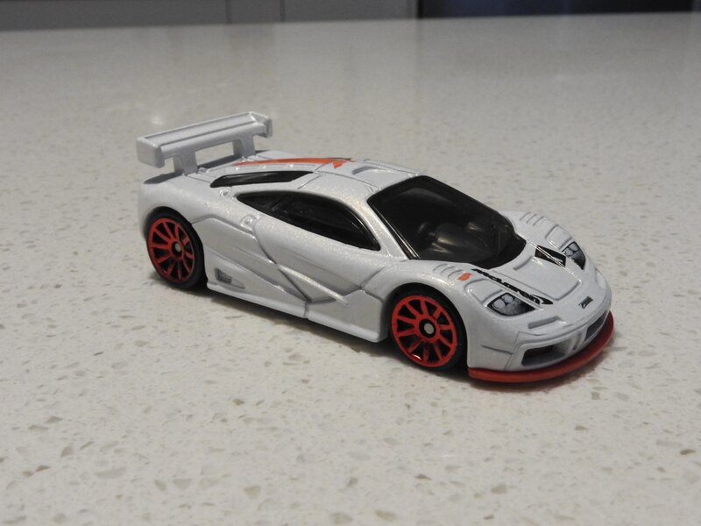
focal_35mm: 40
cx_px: 350
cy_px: 263
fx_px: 810
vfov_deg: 36.0
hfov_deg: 46.8
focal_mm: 7.2
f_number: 7.6
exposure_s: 1/8
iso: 640
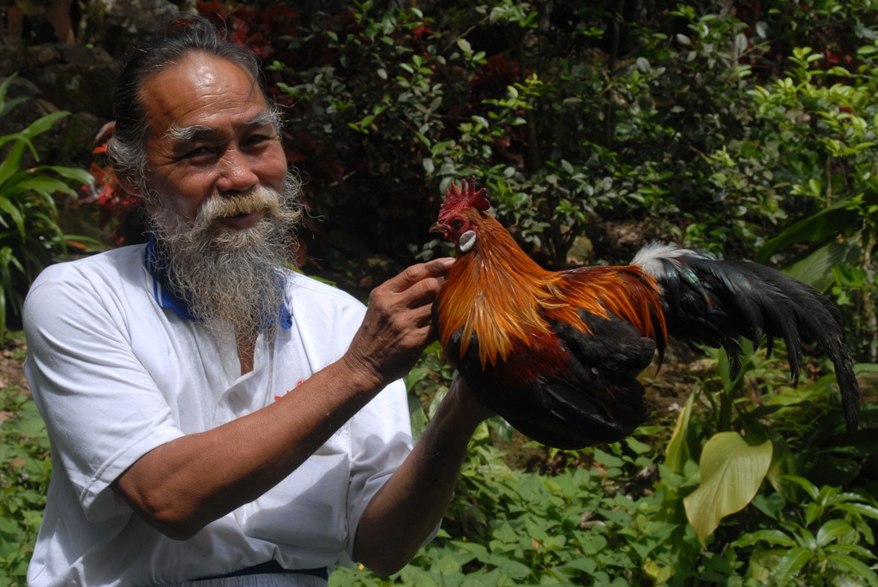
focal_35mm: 57
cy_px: 294
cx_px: 439
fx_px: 1392
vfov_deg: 23.8
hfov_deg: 35.0
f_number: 10
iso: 250
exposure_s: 1/350
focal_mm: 38
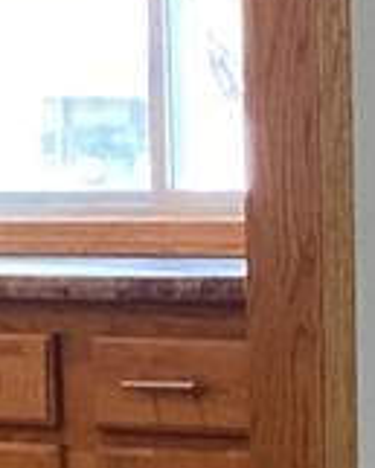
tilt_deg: -2.3
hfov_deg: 5.6
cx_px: 645
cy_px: 490
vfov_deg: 7.1
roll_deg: +1.7
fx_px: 3770
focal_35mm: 272
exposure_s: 1/60
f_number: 1.8
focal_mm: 3.99
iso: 160
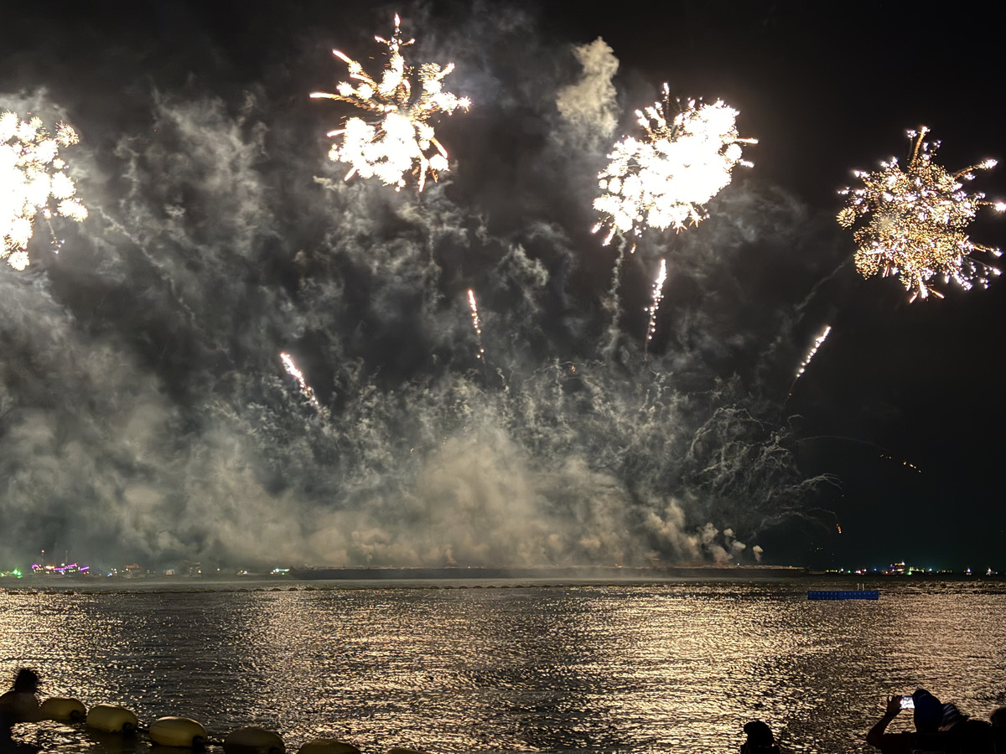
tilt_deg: +7.1
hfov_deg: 36.8
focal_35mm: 52
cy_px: 377
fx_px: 1511
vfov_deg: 28.0
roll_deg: +0.4
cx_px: 503
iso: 640
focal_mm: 5.96
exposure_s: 1/10
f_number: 1.6
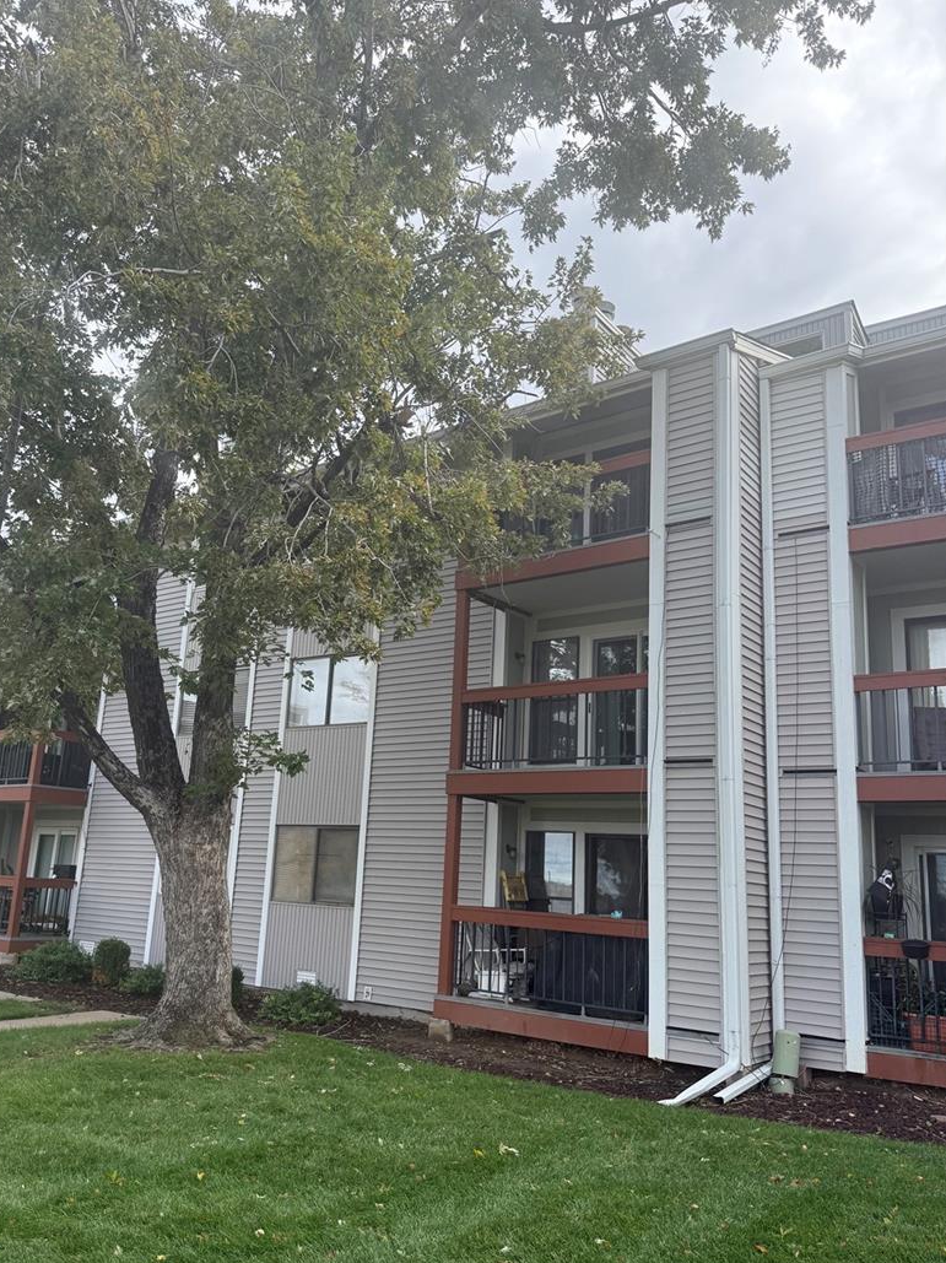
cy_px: 676
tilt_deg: +13.6
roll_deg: -3.9
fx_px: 1021
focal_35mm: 28
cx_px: 398
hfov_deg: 49.5
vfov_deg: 63.4
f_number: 1.78
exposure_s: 1/1618
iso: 100
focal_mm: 6.76
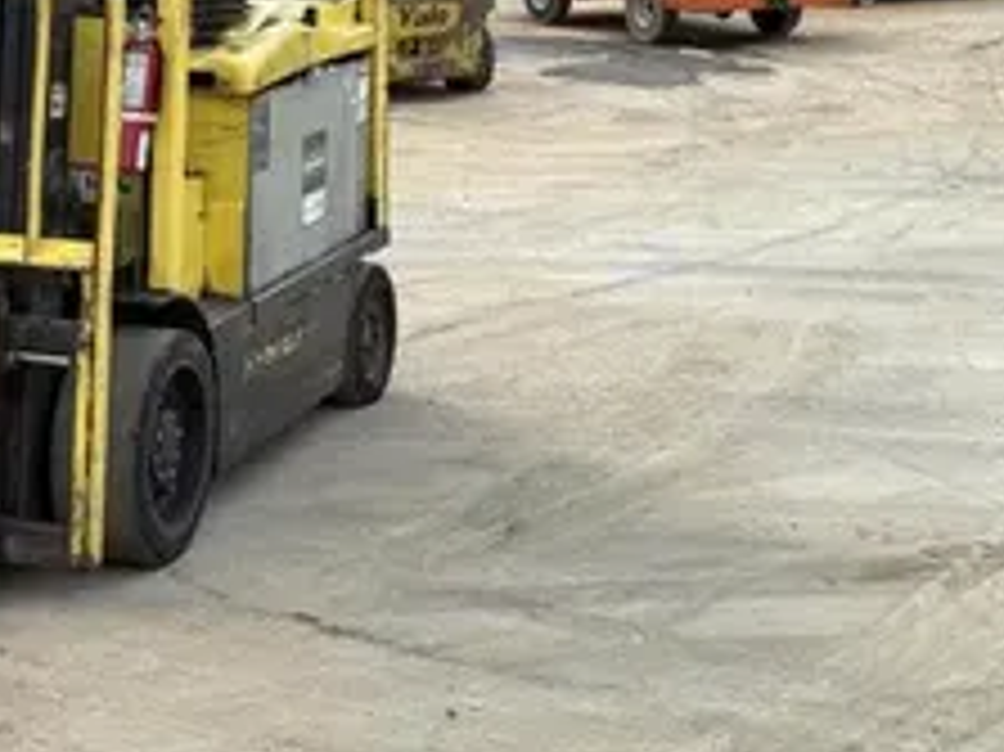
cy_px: 113
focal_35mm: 86
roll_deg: +0.2
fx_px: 2493
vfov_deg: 17.0
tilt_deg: -7.3
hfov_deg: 22.4
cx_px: 176
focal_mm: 6.76
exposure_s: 1/1608
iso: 80
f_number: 1.78
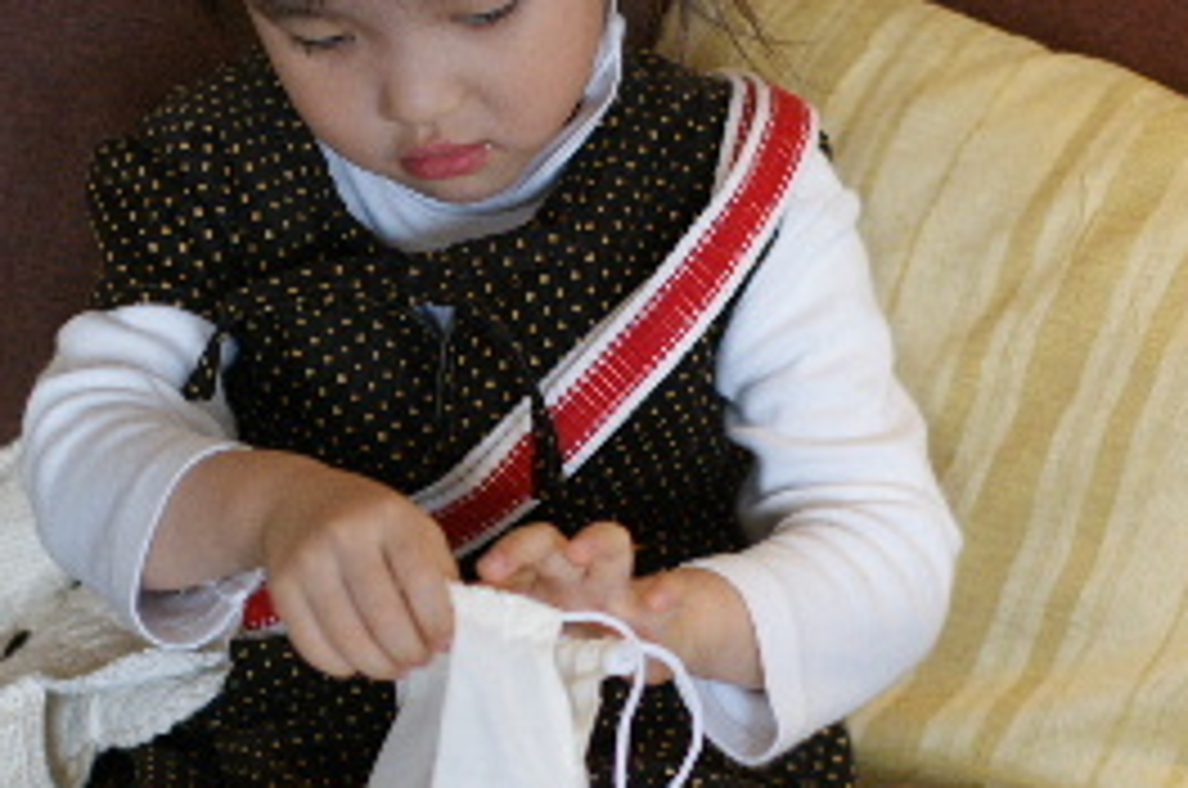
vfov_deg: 9.6
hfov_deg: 14.4
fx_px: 4677
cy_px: 675
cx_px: 385
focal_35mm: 142
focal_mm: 50
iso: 320
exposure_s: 1/80
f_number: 2
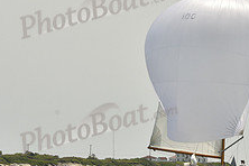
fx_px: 1356
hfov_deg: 10.4
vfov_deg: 7.0
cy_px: 52
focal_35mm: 196
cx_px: 237
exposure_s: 1/1600
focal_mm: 75
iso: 400
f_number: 11
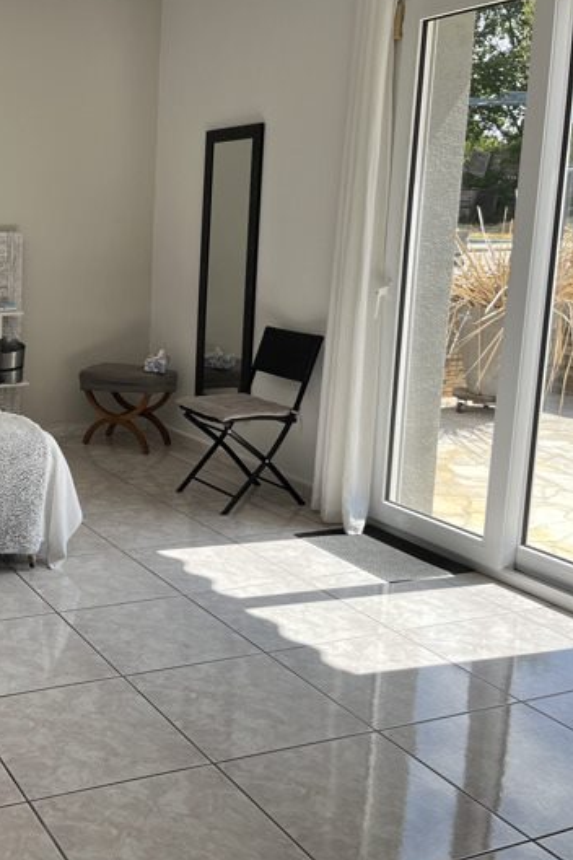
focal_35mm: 41
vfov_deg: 47.4
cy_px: 399
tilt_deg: -11.0
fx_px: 979
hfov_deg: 30.2
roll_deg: -0.4
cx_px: -10
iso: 50
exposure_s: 1/732
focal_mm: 5.1
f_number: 1.6
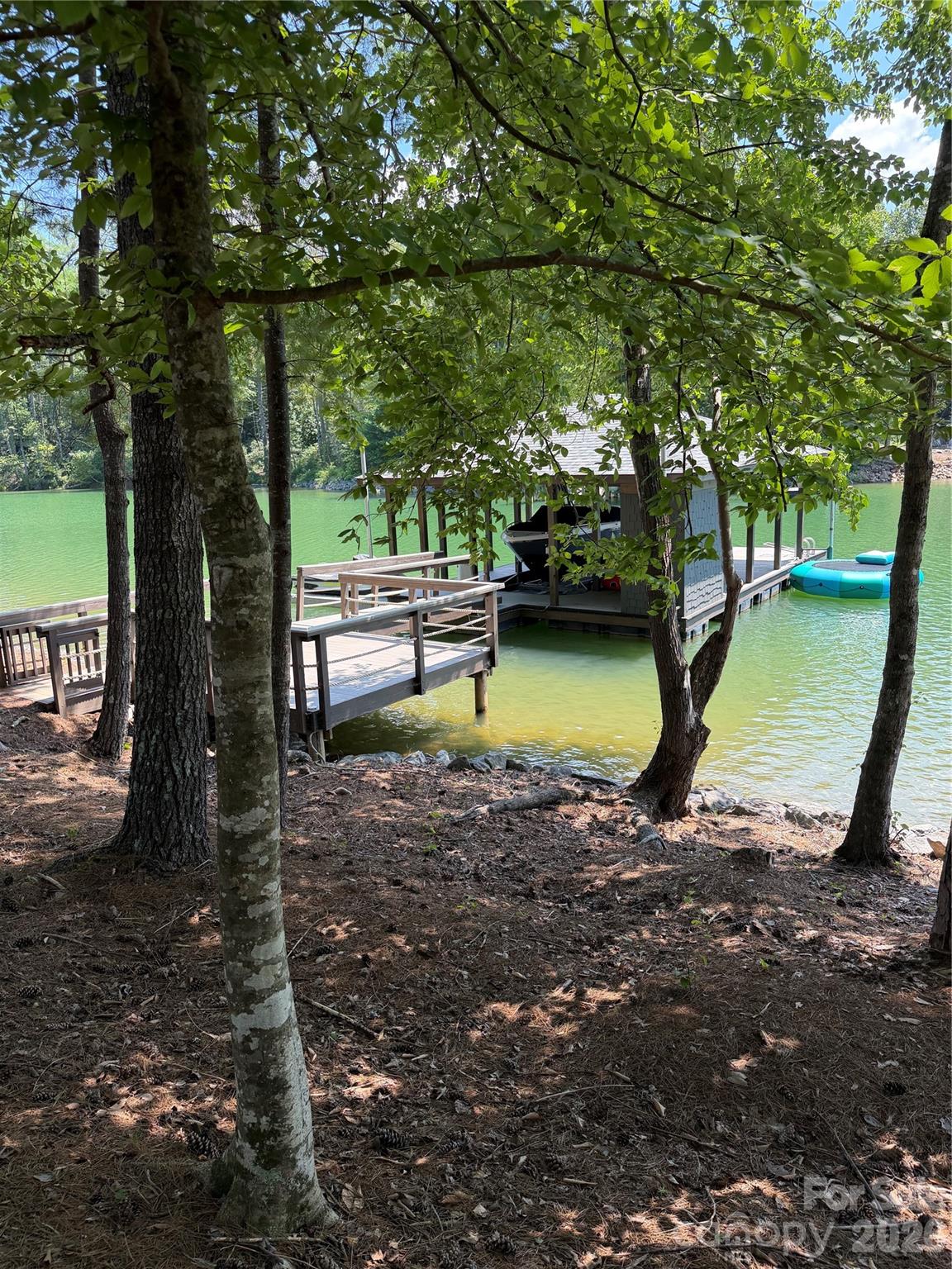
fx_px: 880
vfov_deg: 71.6
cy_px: 634
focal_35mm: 24
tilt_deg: -12.9
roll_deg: +1.9
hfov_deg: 56.8
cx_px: 476
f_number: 1.78
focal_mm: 6.76
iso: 100
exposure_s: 1/607
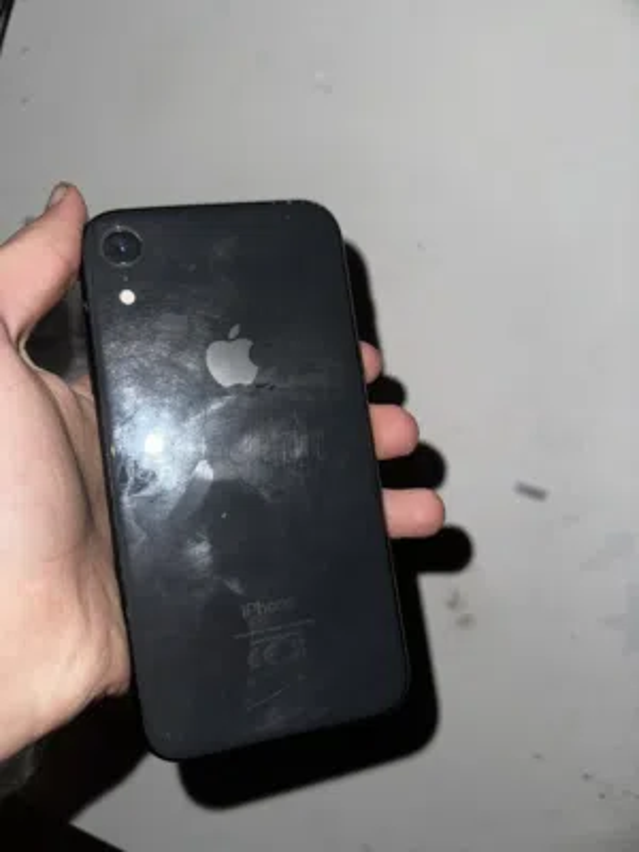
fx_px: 591
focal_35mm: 24
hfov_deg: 56.8
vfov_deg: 71.6
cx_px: 320
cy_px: 426
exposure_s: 1/4
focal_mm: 6.86
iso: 50
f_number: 1.78
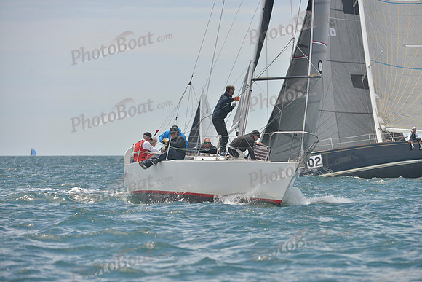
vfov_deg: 5.1
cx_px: 211
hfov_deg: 7.6
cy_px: 141
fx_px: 3166
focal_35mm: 270
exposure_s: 1/1250
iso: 280
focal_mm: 270
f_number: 7.1
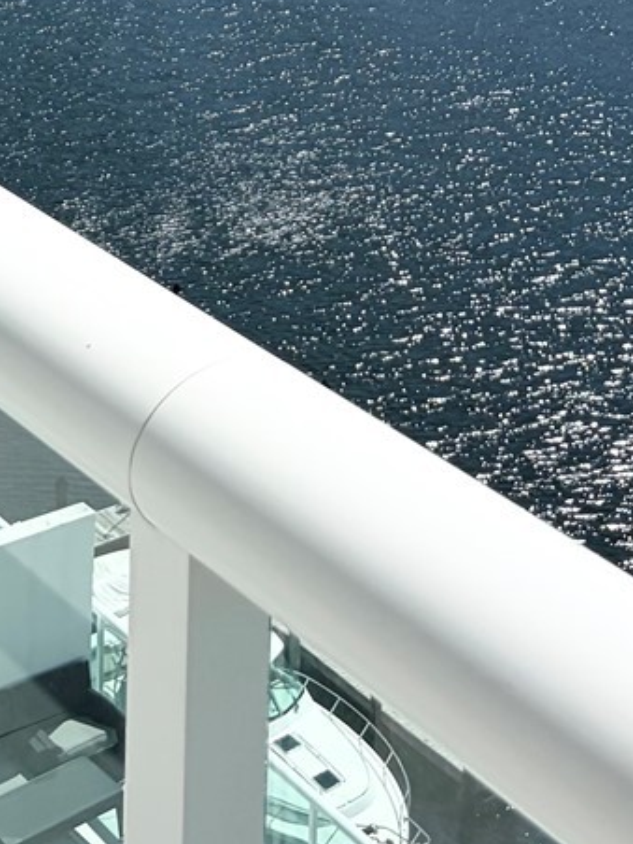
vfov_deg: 18.8
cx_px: 187
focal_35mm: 92
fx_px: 2243
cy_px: -424
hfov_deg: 16.0
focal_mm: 5.96
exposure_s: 1/7813
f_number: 1.6
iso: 50
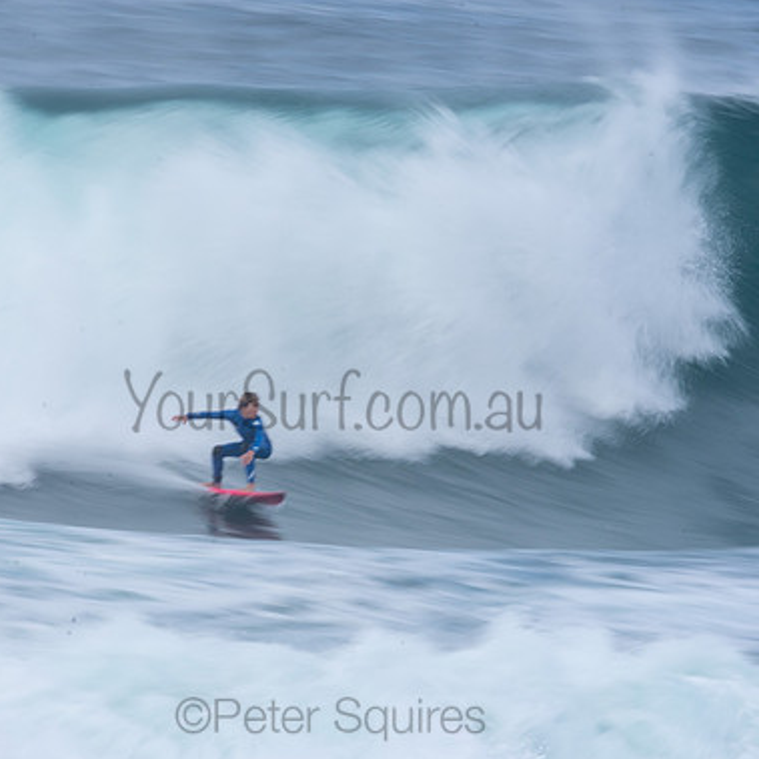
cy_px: 384
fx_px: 24211
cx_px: 330
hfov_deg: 1.8
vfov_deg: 1.8
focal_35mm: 976
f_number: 29
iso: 100
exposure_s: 1/20
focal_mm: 500
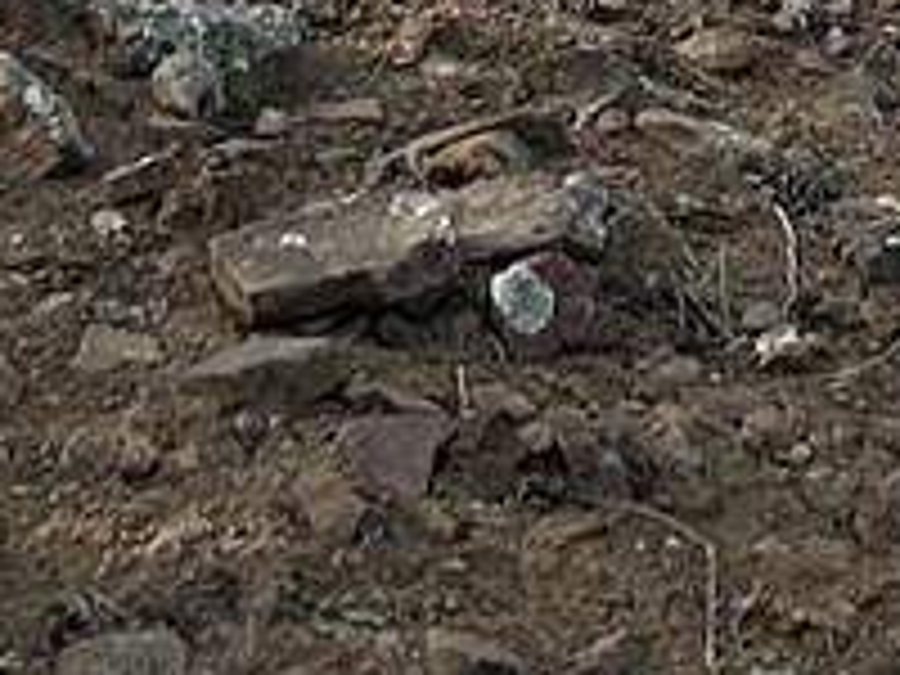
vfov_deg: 6.5
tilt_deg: -9.0
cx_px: 459
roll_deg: +0.7
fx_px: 5408
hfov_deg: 9.5
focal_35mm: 208
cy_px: -1431
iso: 50
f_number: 1.5
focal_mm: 5.7
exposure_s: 1/2841
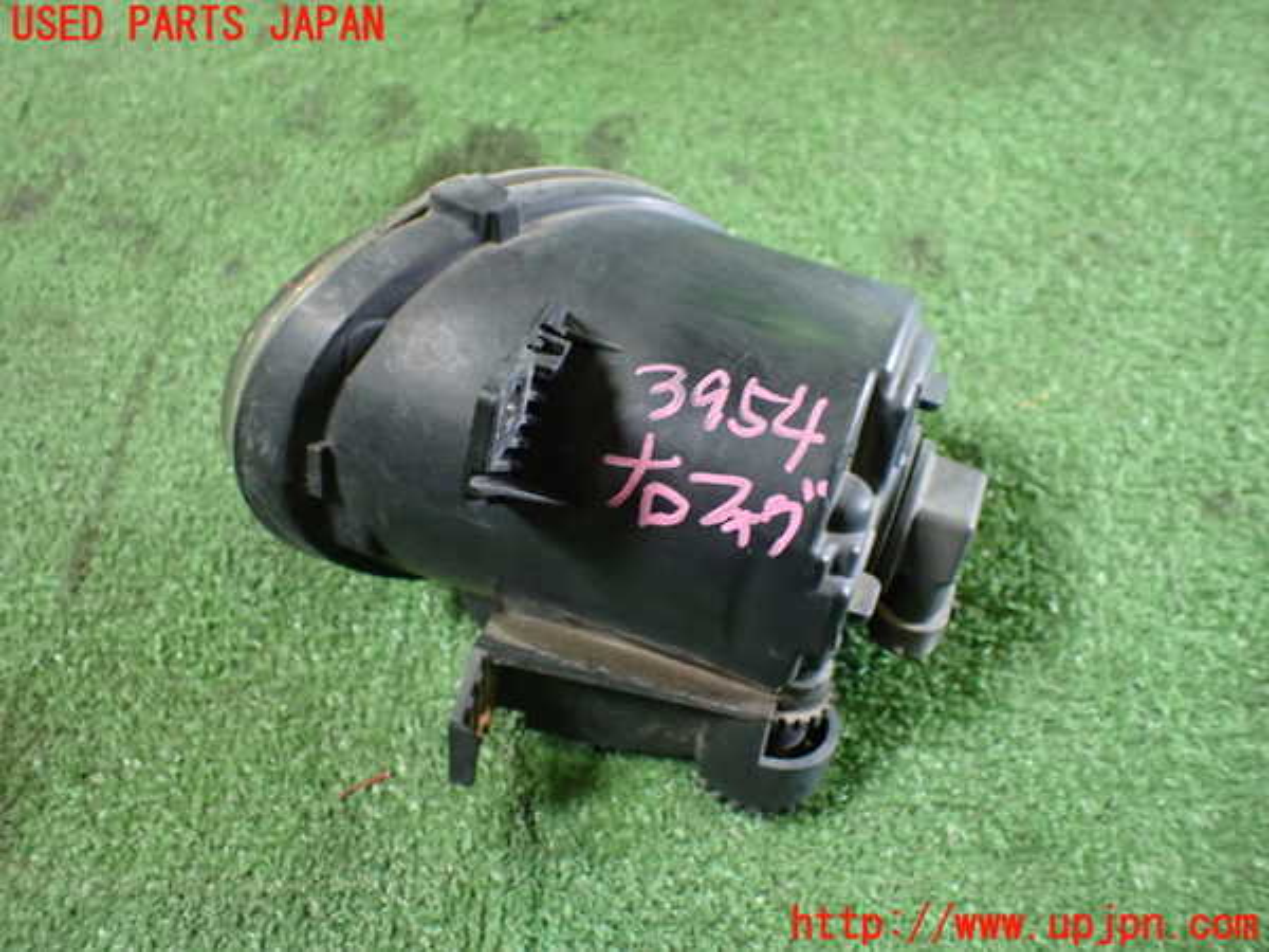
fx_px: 1100
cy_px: 476
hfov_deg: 60.0
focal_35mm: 30
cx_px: 634
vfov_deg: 46.8
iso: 800
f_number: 2.3
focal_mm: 5.4
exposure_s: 1/50
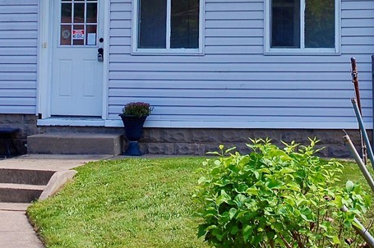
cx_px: 194
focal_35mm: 111
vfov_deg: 12.1
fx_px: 1154
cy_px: -36
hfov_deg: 18.4
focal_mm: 31
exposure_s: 1/250
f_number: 8
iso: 200
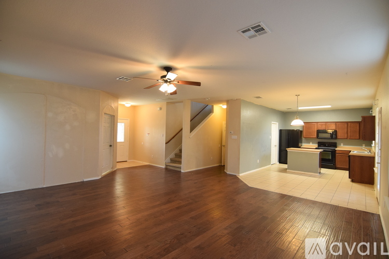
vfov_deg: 72.1
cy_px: 130
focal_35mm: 16
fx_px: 178
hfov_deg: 95.0
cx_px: 194
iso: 800
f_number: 4
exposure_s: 1/50
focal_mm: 11
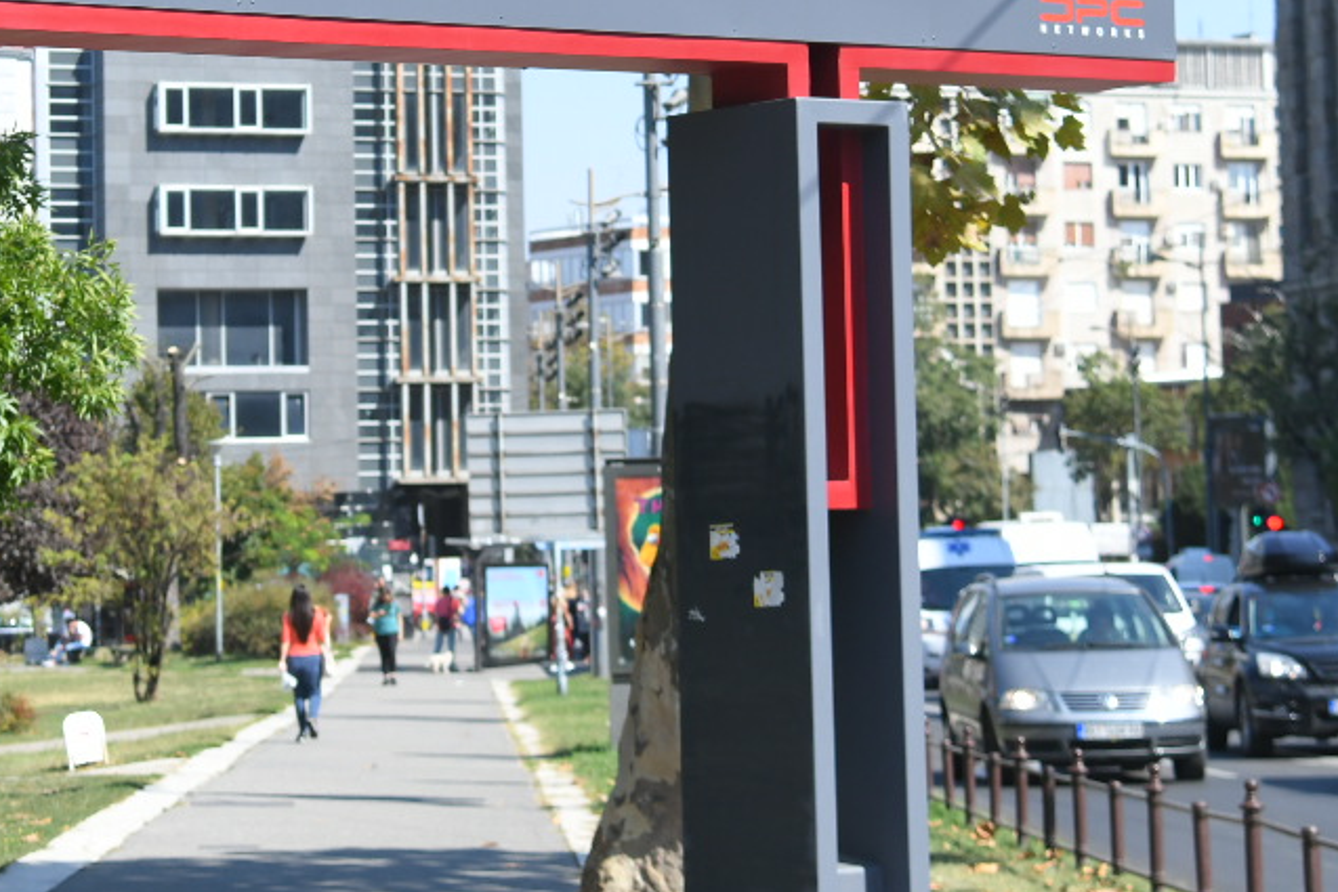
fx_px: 4535
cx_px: 426
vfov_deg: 11.1
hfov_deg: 16.7
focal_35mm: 122
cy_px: 21
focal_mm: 48
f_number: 4
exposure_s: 1/2000
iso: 400
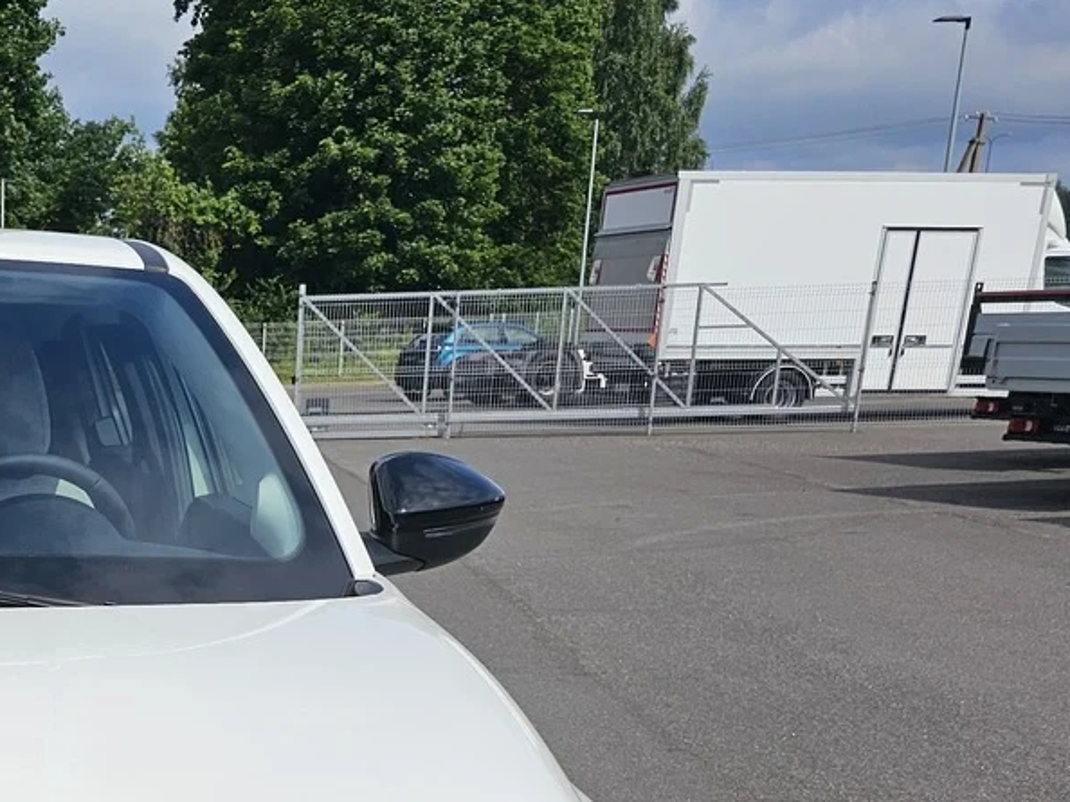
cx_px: -153
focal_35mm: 62
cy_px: 1047
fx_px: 1916
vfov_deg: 21.4
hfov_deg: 28.0
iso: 10
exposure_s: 1/2116
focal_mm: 6.3
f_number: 1.7
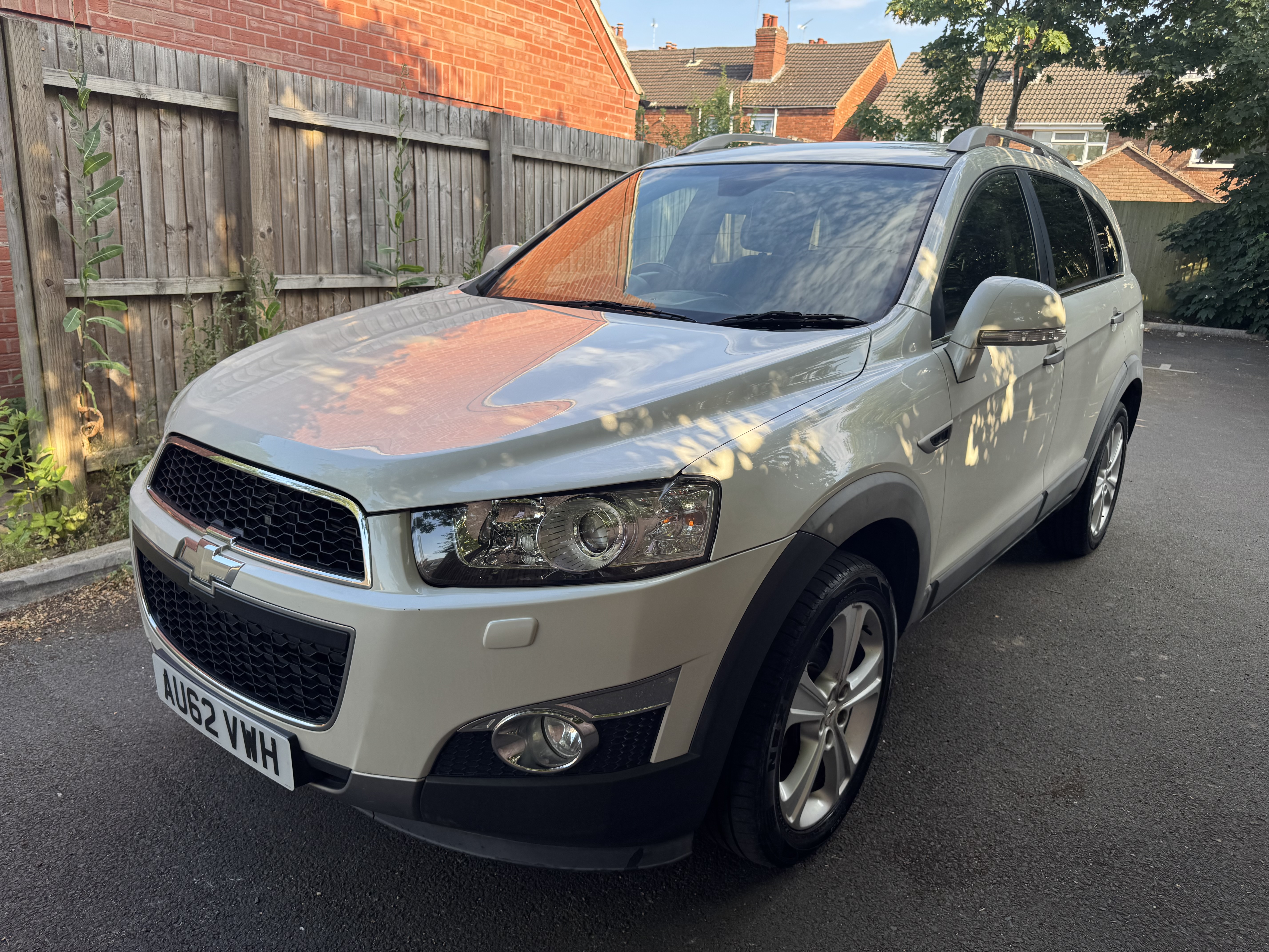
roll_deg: -3.0
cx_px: 634
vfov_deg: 56.8
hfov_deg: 71.6
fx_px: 880
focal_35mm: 24
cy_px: 476
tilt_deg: -16.3
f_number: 1.78
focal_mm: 6.76
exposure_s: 1/639
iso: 80
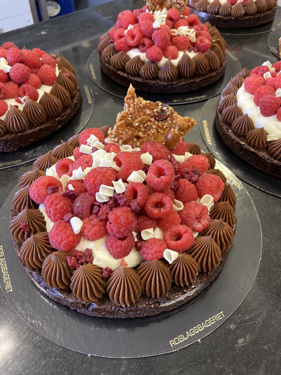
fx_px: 303
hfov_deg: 49.7
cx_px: 140
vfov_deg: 63.4
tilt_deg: -47.5
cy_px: 188
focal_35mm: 28
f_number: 1.8
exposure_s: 1/50
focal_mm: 3.99
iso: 250
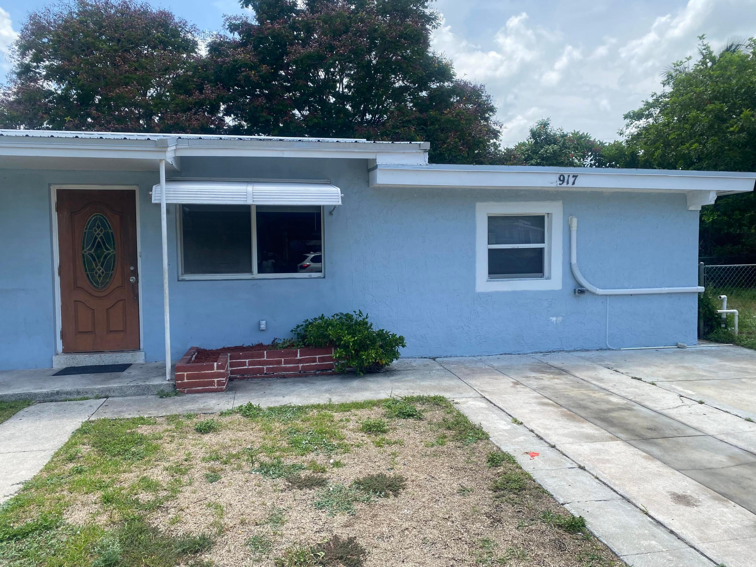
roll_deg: +0.4
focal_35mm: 26
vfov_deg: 53.1
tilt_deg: -3.0
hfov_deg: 67.3
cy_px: 284
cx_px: 378
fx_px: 568
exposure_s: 1/1429
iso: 32
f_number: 1.8
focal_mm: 4.25
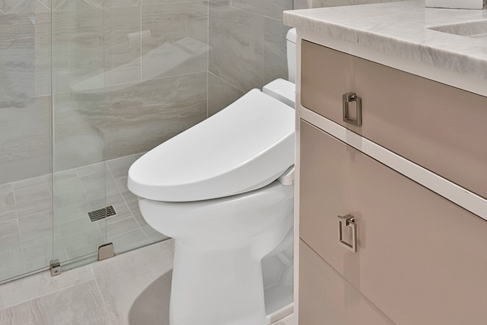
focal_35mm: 36
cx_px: 399
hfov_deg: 49.5
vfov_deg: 31.6
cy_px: -52
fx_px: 487
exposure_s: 1/4
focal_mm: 12
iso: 640
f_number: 9
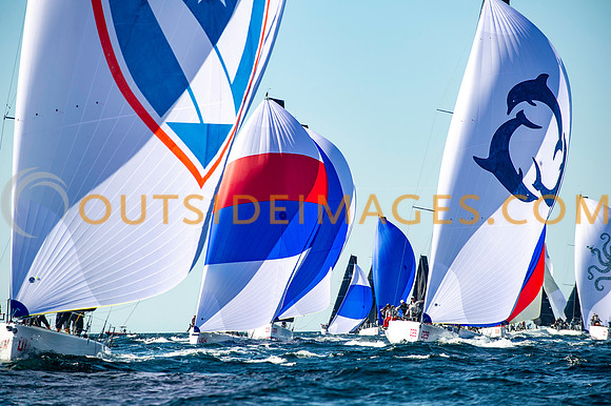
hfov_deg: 10.1
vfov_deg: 6.7
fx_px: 3452
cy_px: 203
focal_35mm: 204
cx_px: 306
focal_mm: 200
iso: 250
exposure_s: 1/2000
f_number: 5
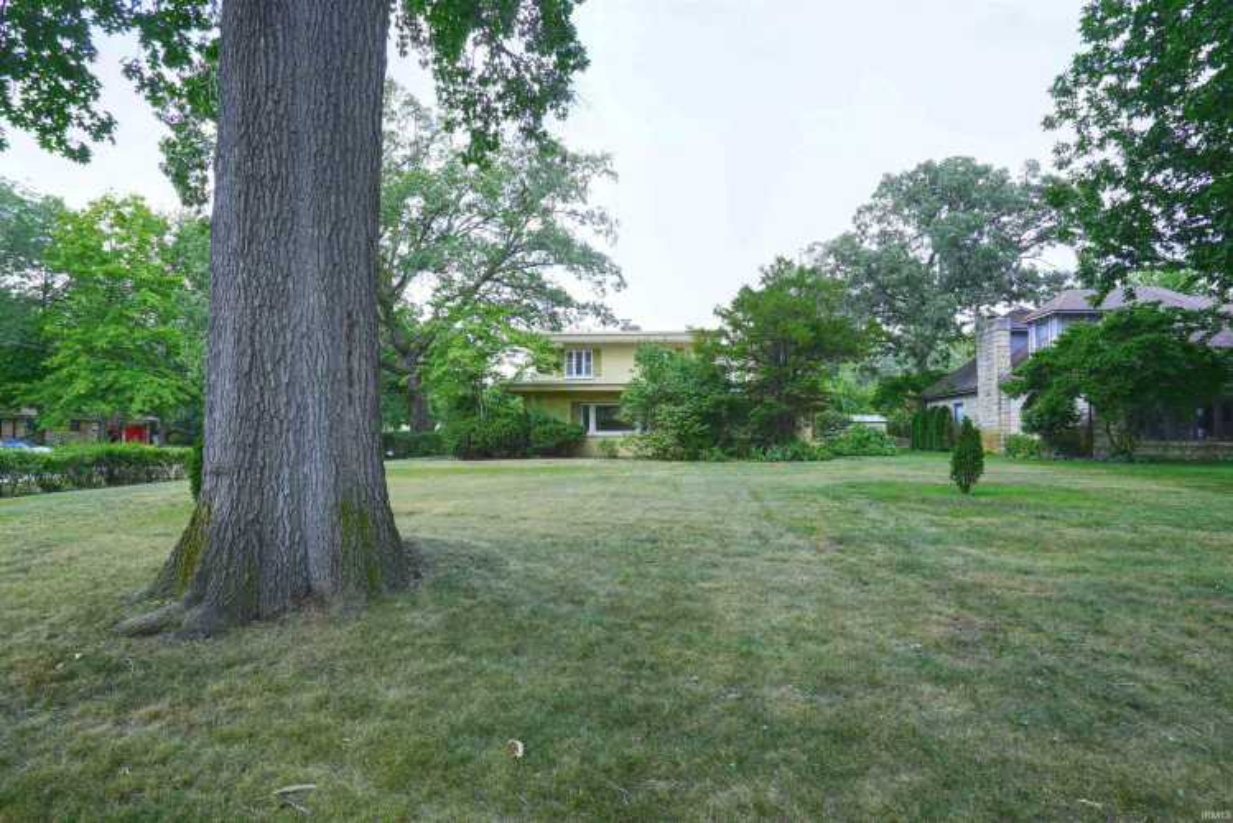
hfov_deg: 86.9
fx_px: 651
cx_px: 616
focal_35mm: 19
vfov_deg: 64.6
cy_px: 412
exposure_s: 1/80
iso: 100
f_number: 7.1
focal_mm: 19
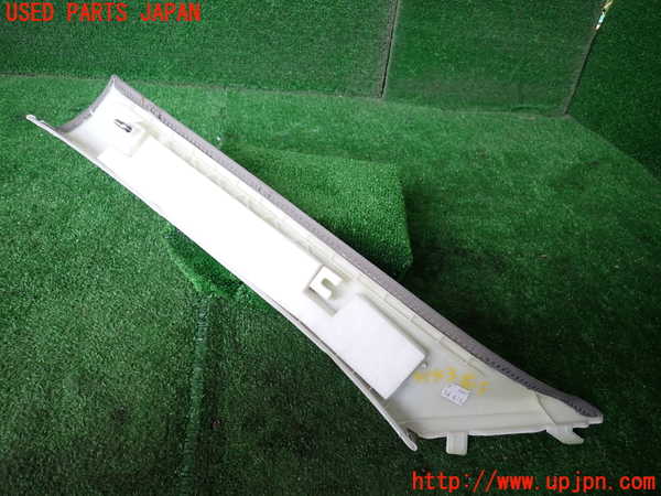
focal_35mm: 25
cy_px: 248
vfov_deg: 54.9
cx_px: 330
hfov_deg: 69.4
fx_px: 477
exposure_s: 1/125
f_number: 2
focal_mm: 4.5
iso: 125
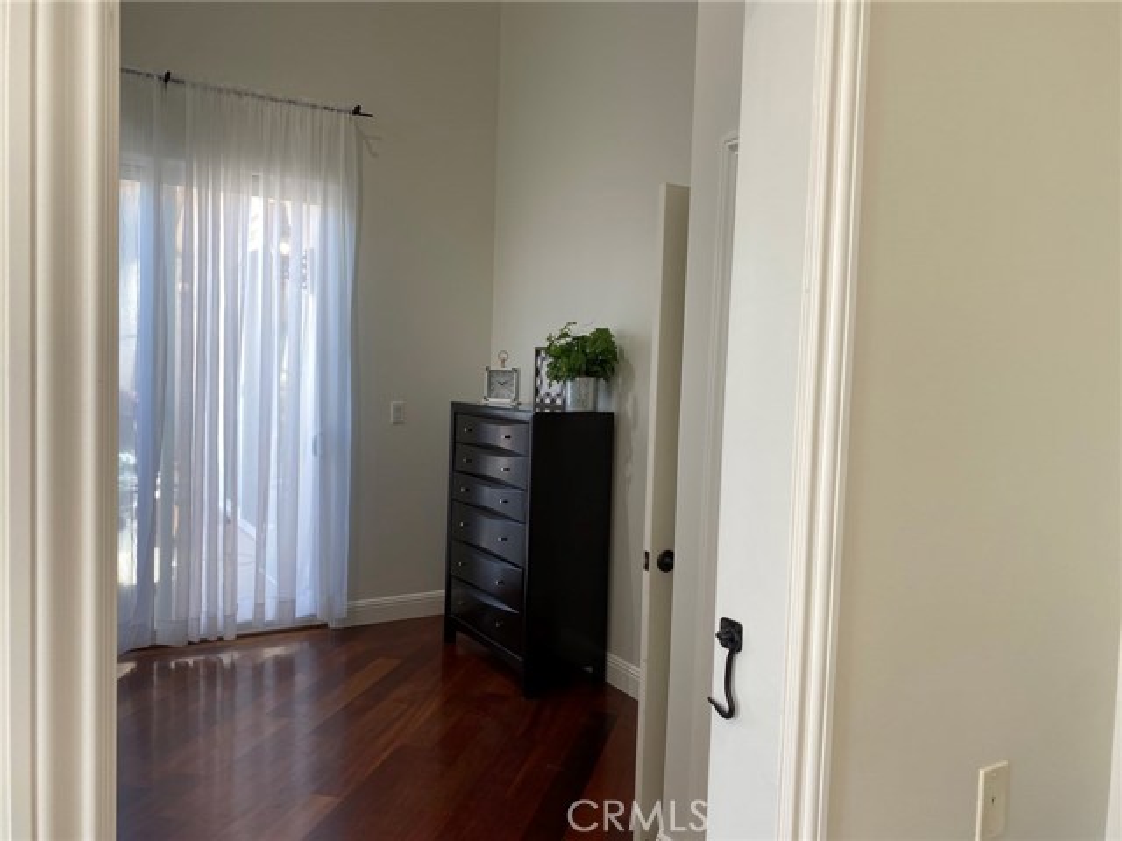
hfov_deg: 67.3
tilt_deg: -3.3
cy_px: 420
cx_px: 561
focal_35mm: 26
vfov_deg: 53.1
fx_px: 843
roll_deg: -2.2
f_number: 1.8
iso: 32
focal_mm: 4.25
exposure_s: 1/120
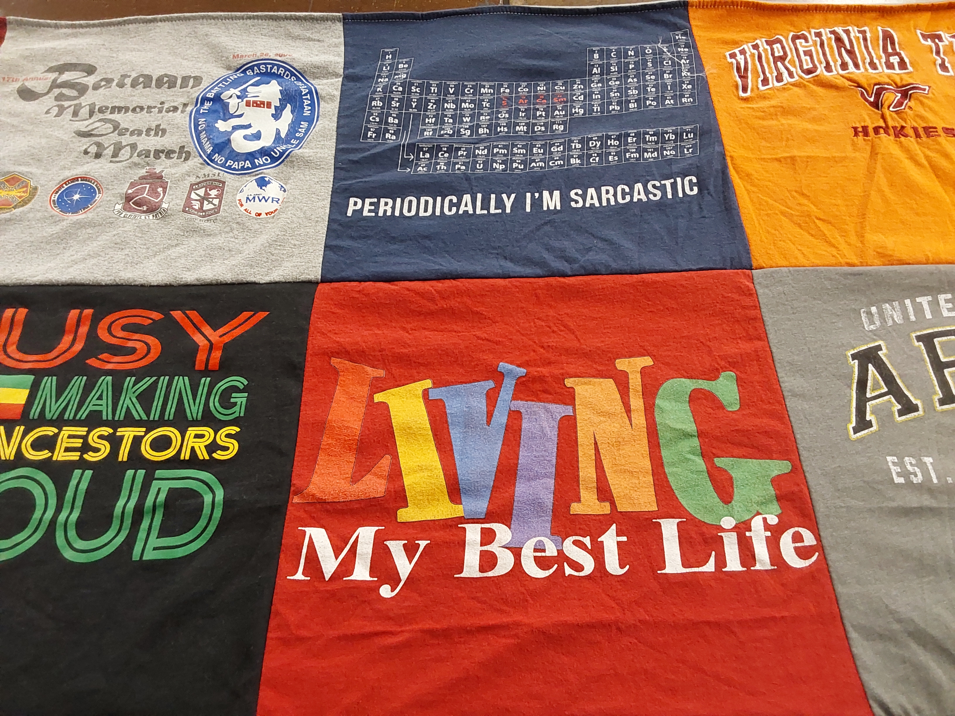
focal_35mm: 28
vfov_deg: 49.7
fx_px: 772
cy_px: 358
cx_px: 478
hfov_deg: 63.4
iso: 250
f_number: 1.9
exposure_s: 1/60
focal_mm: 2.91
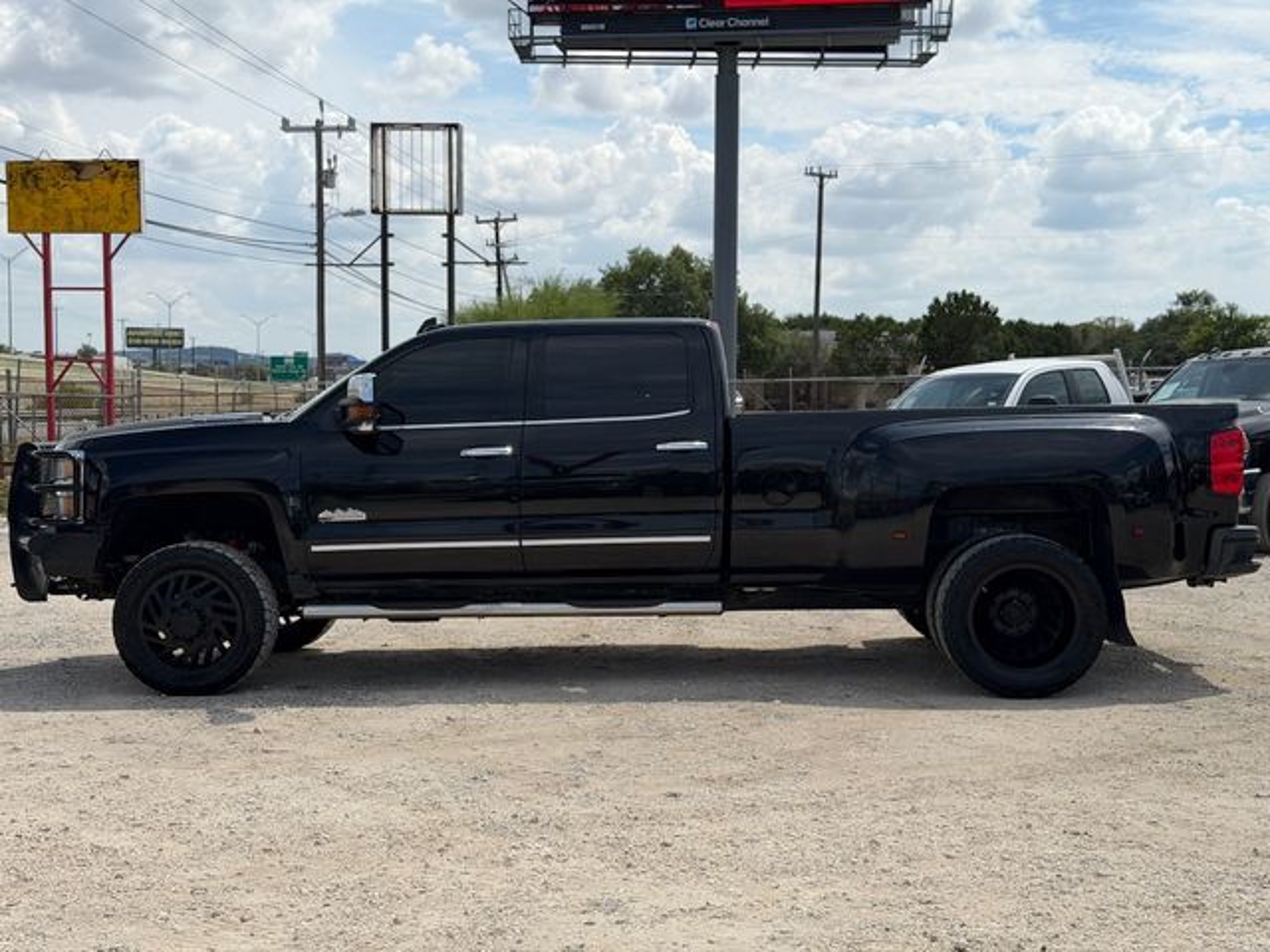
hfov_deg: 39.7
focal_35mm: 48
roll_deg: -0.7
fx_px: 1761
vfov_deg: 30.3
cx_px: 635
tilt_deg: -4.0
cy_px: 476
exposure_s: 1/7874
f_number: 1.78
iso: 64
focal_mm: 6.76
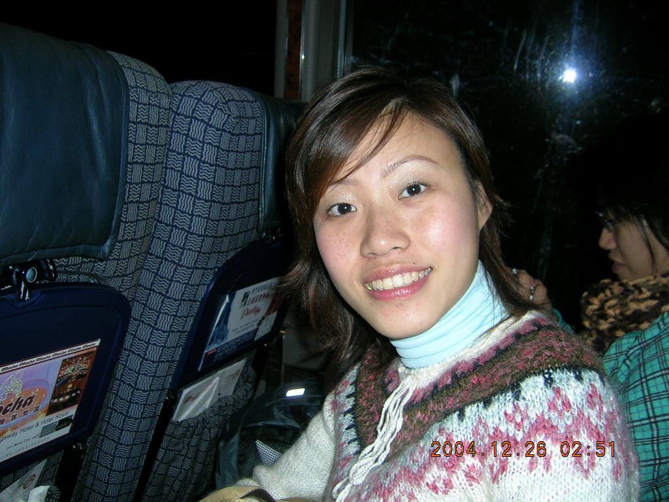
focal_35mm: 35
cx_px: 334
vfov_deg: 40.7
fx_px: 676
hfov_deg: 52.6
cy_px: 251
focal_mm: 5.4
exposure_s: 1/60.1
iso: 50
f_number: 2.8
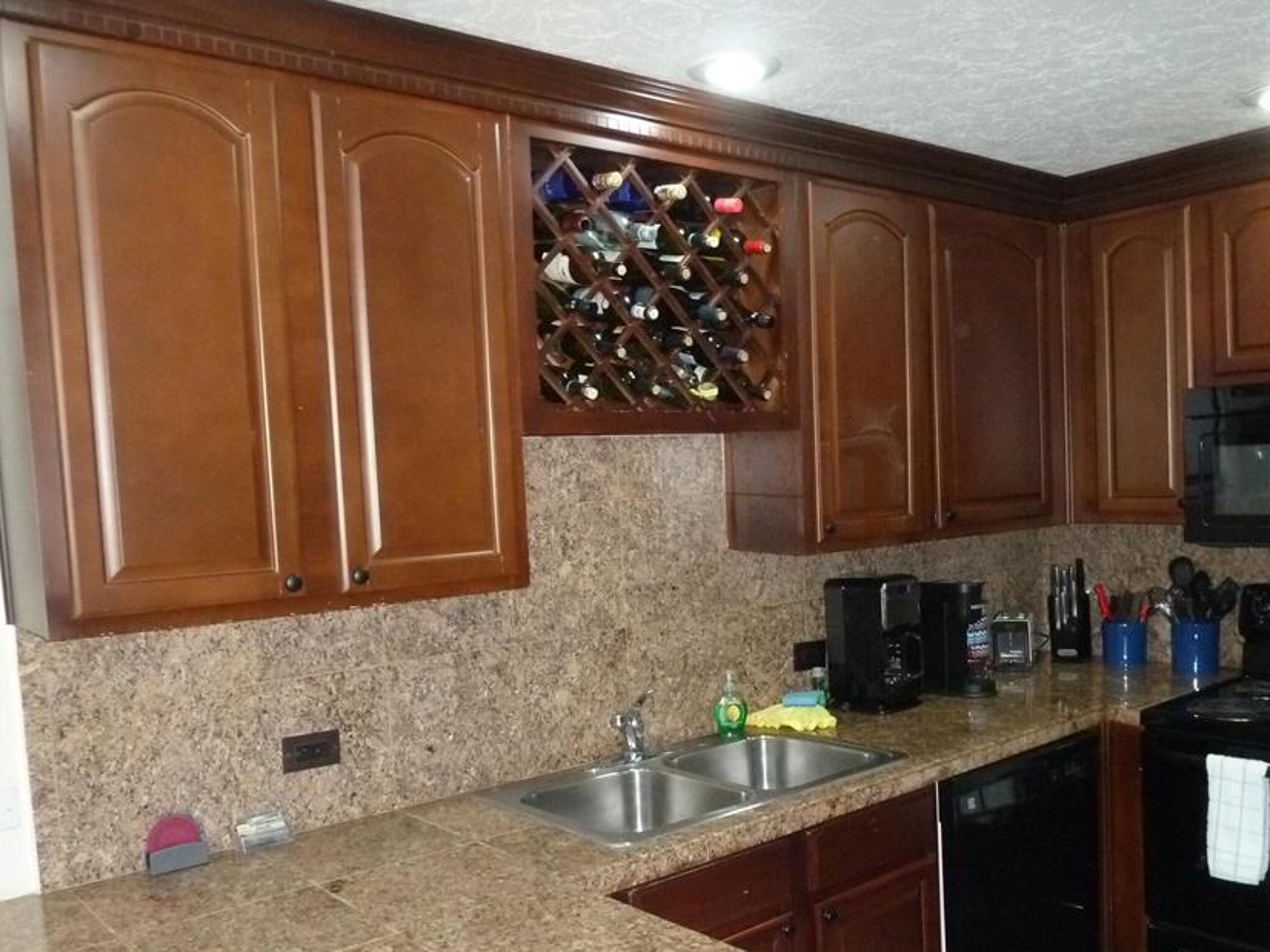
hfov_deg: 57.9
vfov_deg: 45.2
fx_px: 1137
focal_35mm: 31
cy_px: 575
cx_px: 766
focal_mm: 4.1
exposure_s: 1/30
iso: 500
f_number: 3.3
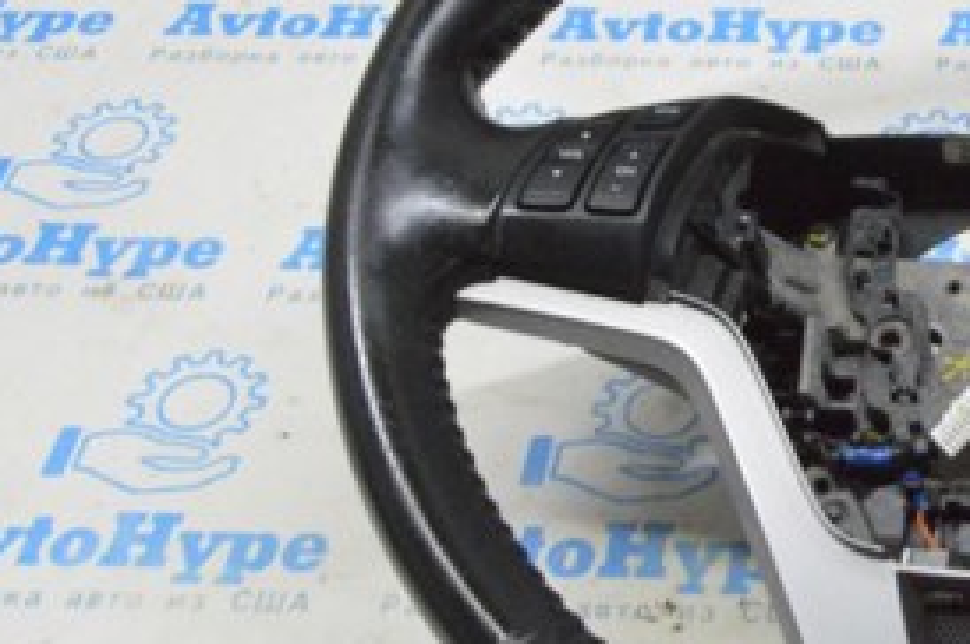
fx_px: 2072
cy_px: 214
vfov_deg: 17.6
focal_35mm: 77
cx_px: 991
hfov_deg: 25.0
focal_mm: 22
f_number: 20
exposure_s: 1/15
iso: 6400
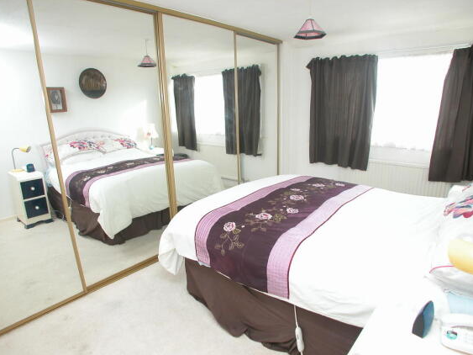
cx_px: 237
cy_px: 183
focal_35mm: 29
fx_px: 396
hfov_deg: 61.7
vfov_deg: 48.2
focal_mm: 7.1
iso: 100
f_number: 3.1
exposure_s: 1/60.9
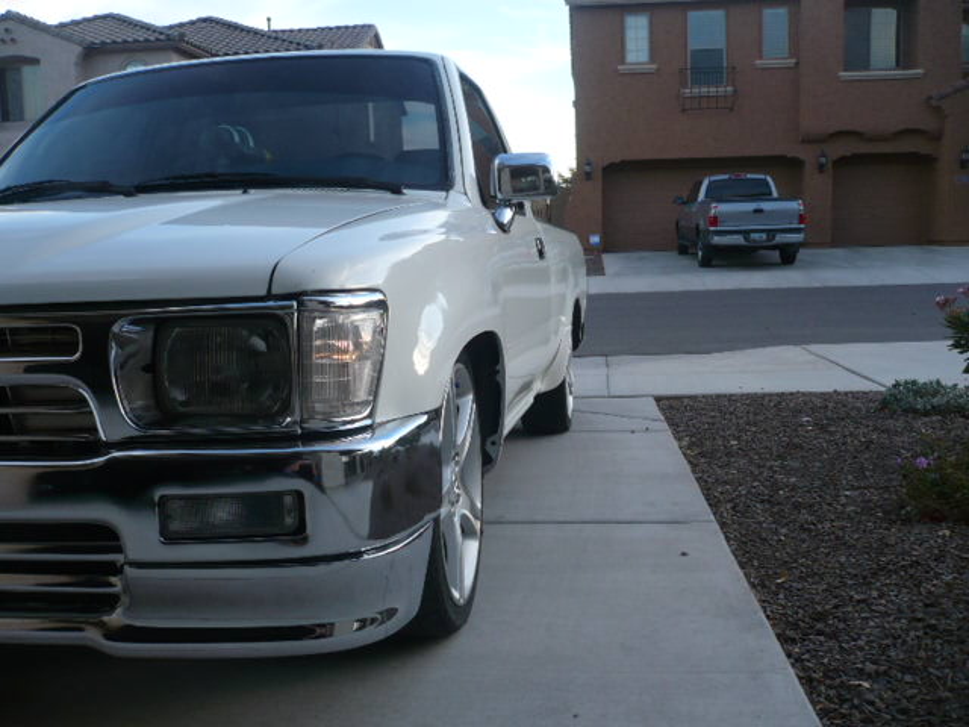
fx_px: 980
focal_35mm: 35
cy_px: 364
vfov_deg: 40.7
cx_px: 484
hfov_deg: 52.6
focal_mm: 5.8
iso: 100
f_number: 2.8
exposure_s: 1/200
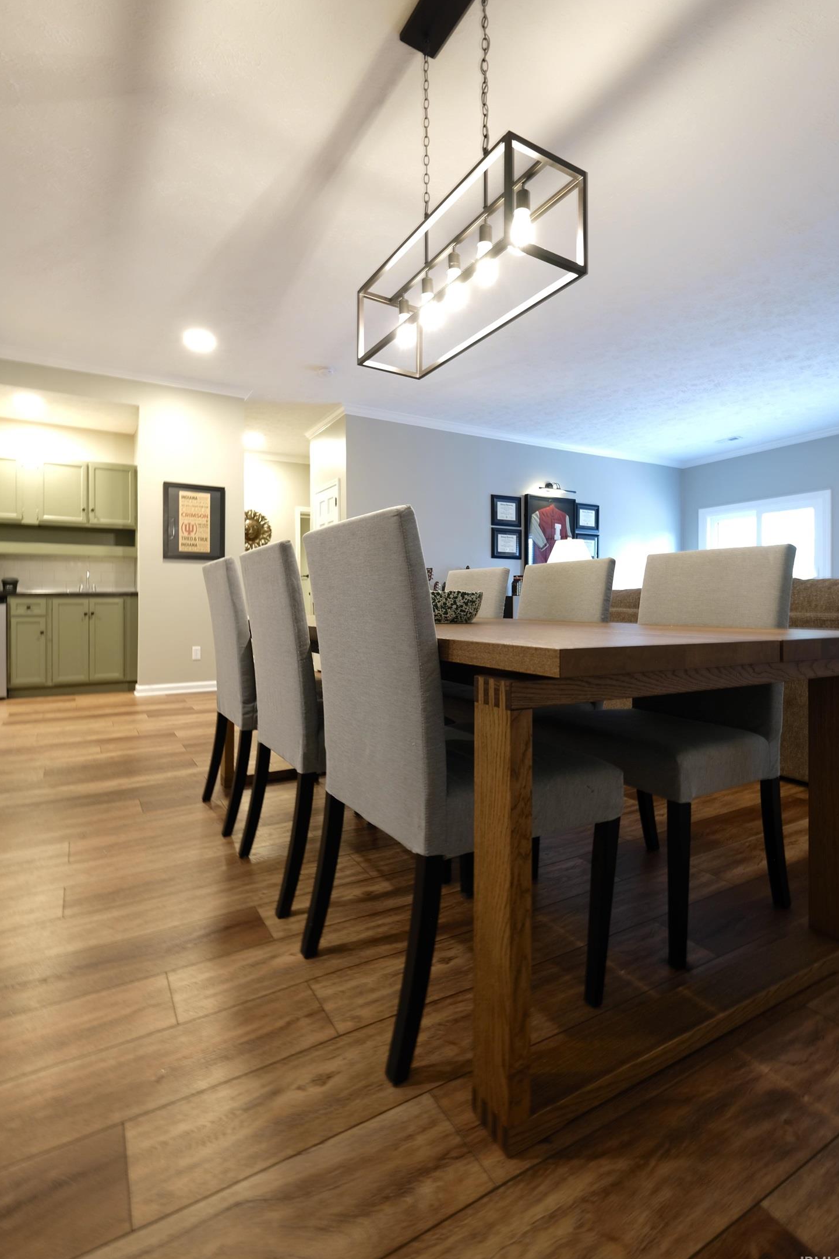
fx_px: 559
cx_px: 398
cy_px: 603
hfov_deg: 73.7
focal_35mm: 16
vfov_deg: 96.7
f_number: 4.5
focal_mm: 10
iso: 100
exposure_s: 1/2
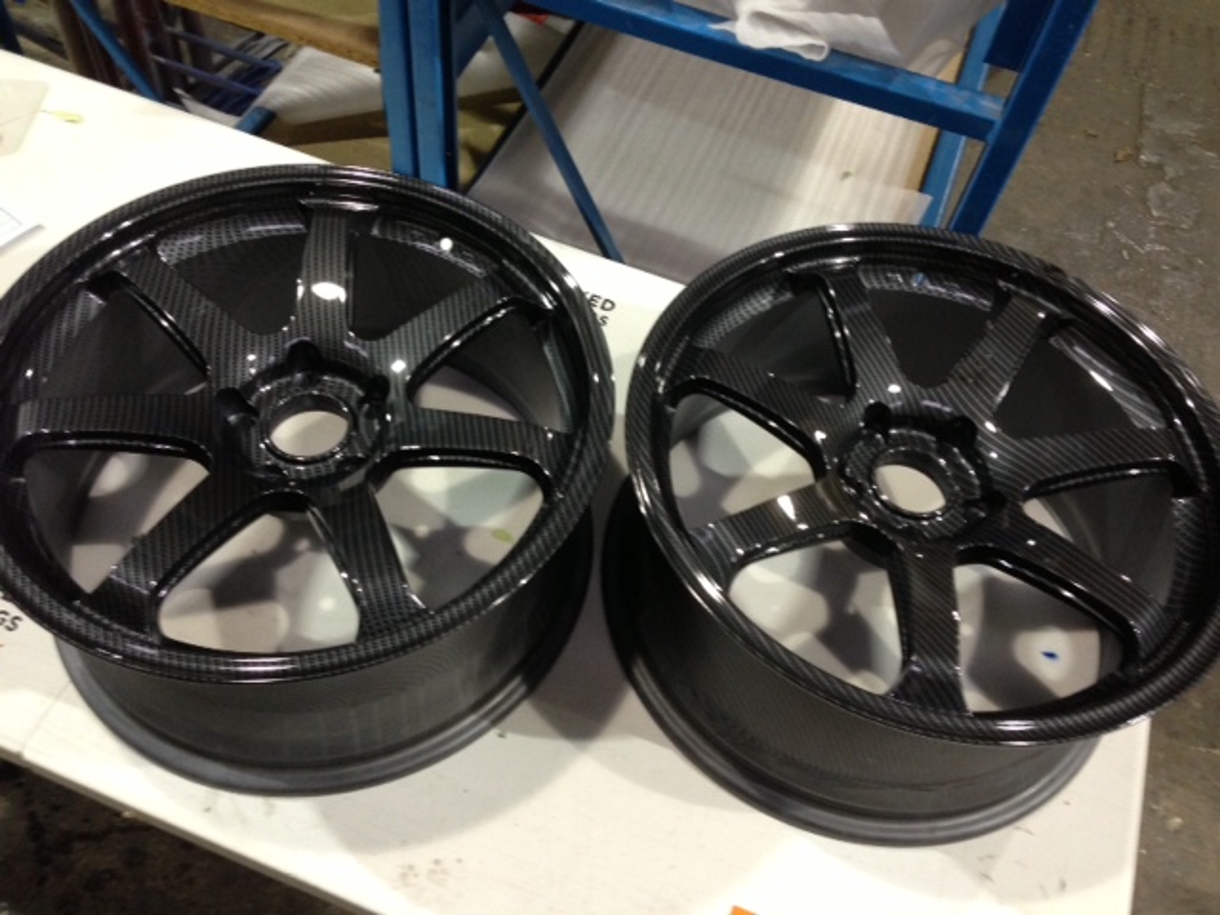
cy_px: 458
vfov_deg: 42.9
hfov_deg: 55.4
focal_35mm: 33
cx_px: 610
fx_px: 1163
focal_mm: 4.13
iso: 200
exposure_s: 1/20
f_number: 2.4
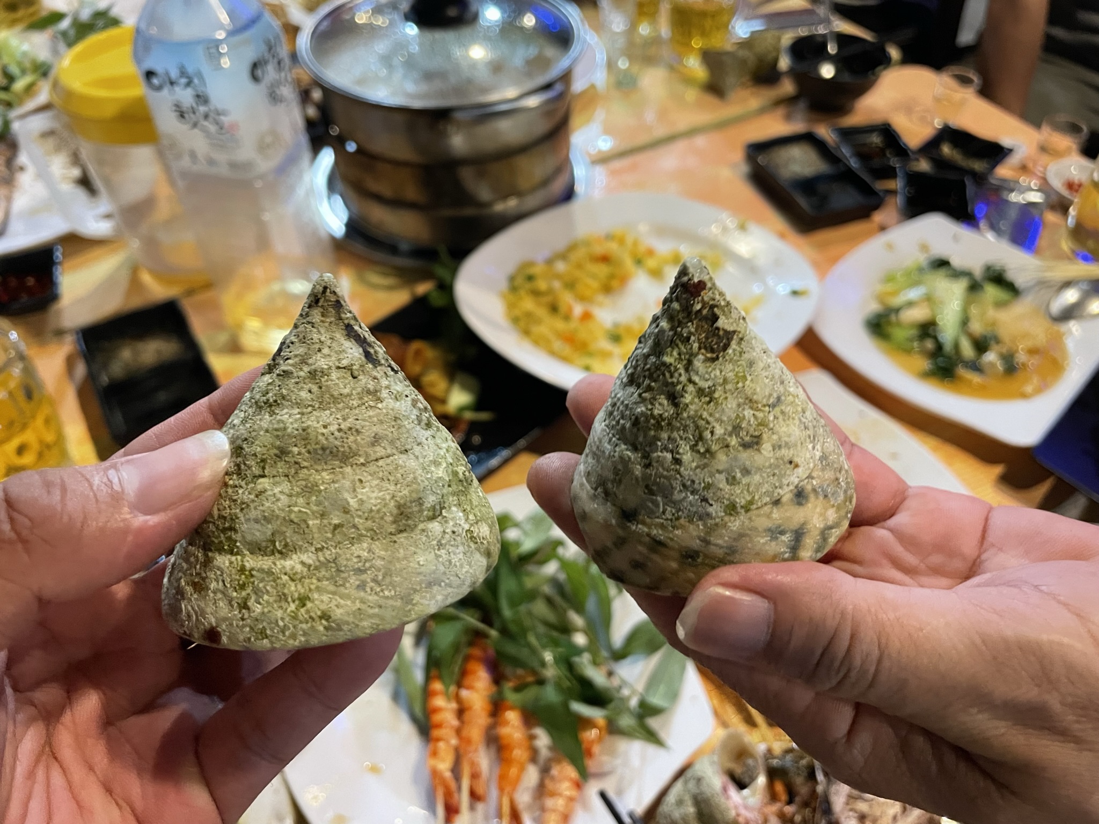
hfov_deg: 67.3
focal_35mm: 26
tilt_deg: -46.9
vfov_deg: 53.1
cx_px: 550
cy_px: 412
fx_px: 825
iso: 500
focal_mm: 4.2
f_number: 1.6
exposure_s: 1/50
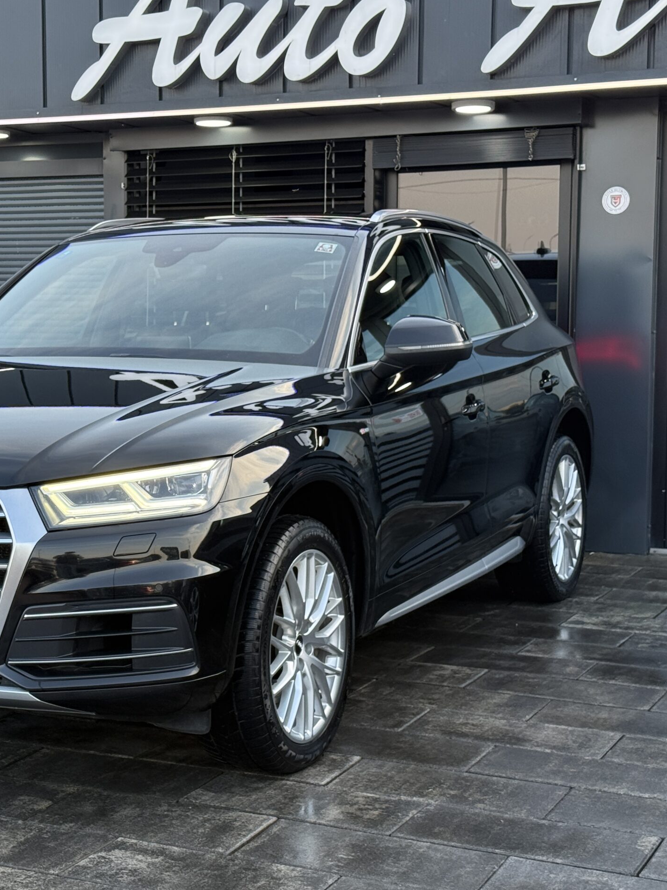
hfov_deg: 22.4
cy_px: 440
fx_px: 1670
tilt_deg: -2.9
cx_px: 156
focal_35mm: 65
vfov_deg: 29.8
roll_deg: +0.8
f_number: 1.78
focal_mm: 6.76
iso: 100
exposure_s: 1/242
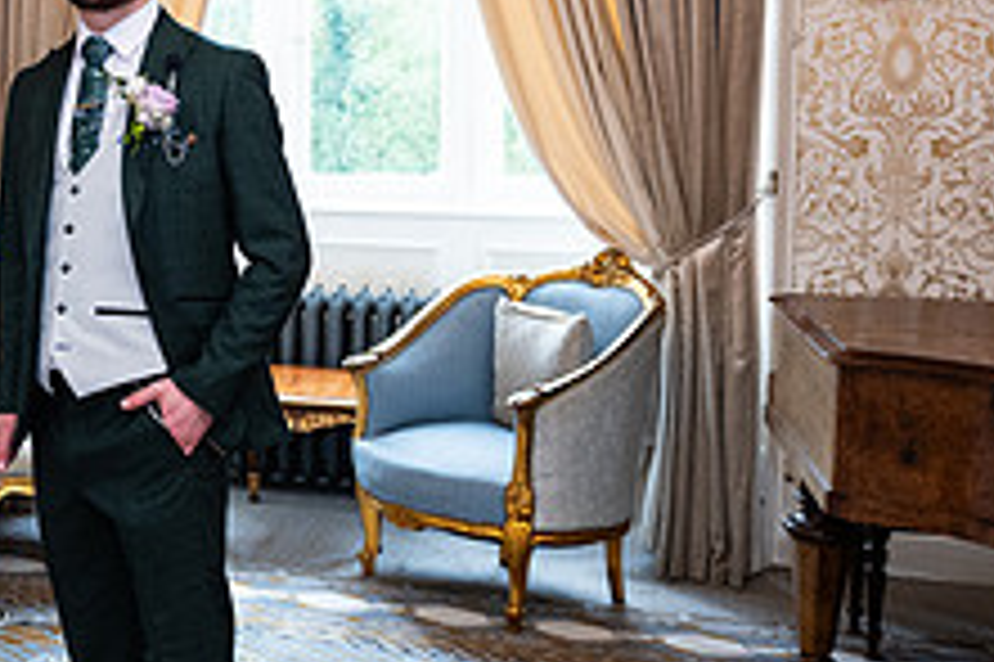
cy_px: 200
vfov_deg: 21.4
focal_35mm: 63
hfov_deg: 28.4
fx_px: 1738
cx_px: -153
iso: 800
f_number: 3.5
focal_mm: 24
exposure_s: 1/160
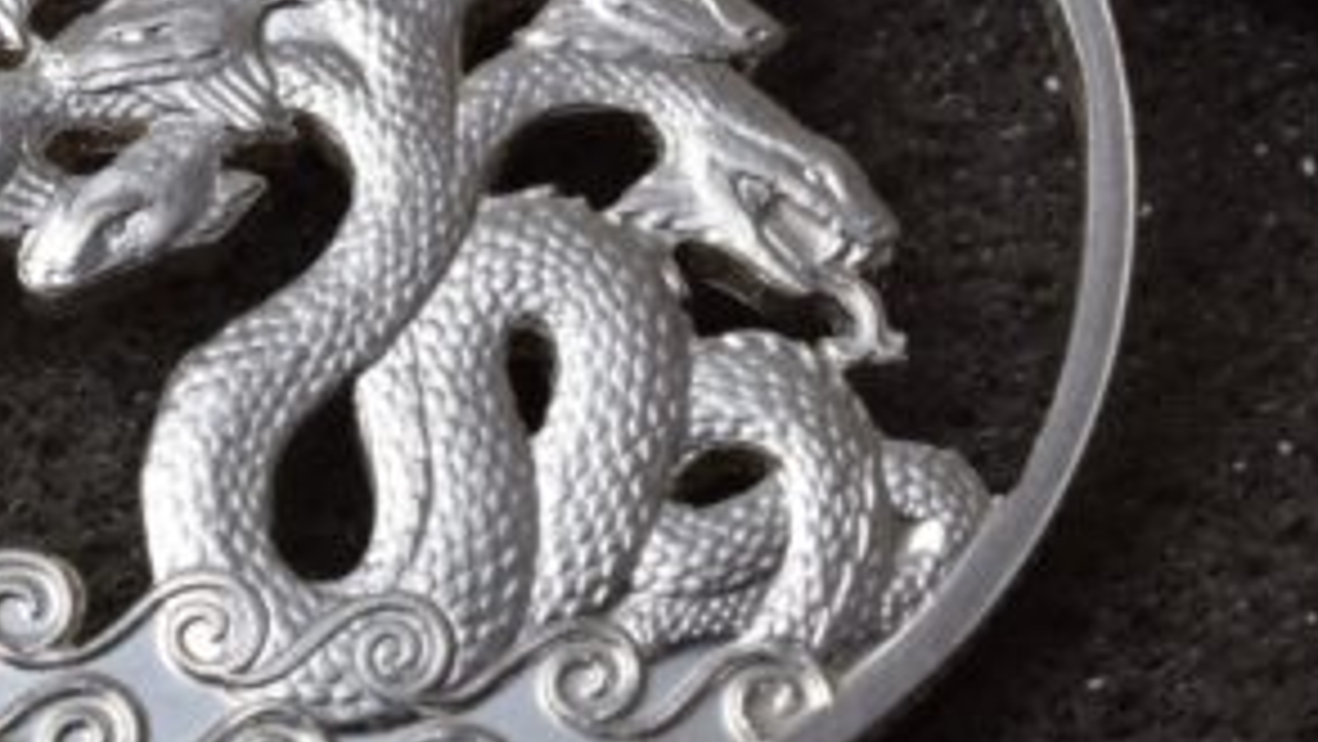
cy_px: 175
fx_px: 6190
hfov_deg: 12.1
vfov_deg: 6.9
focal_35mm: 177
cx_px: 207
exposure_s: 1/15
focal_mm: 55
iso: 640
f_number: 22
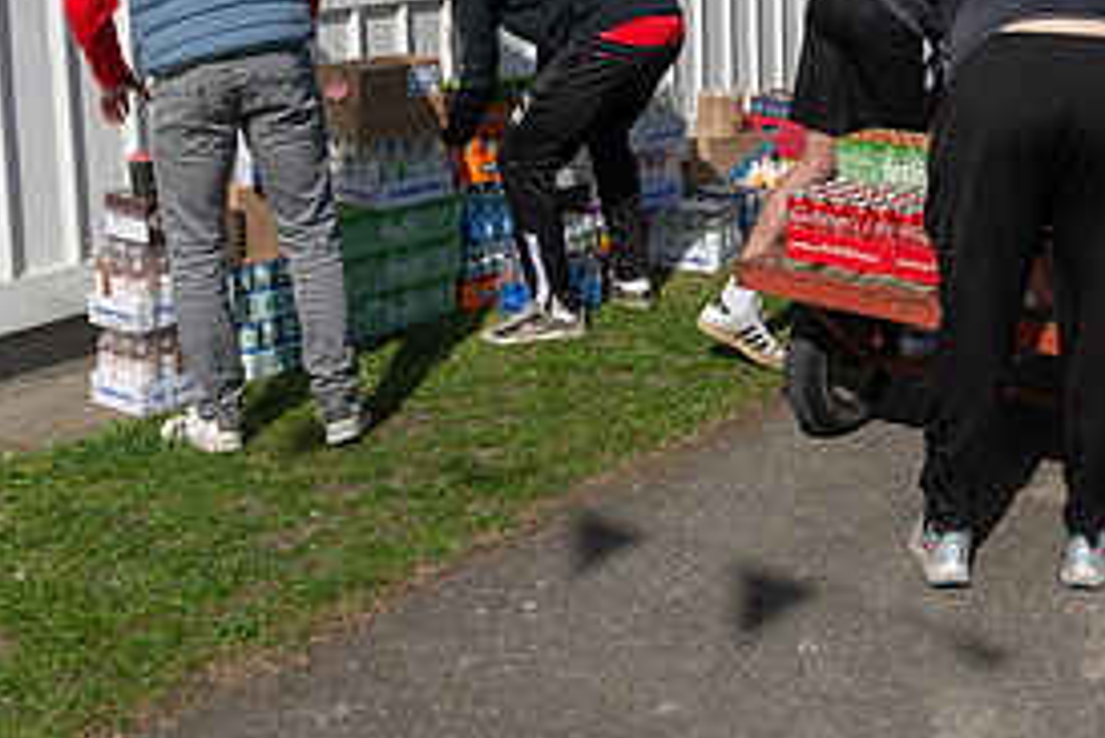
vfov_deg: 24.6
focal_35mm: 53
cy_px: 38
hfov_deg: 35.3
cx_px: 996
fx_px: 1628
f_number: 5
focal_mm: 24
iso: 100
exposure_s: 1/800
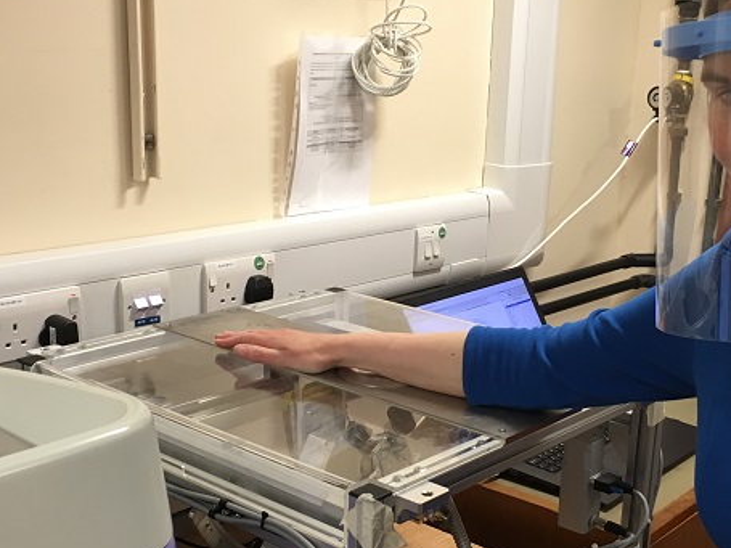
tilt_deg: -16.4
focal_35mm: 51
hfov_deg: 37.5
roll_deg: -2.4
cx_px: 384
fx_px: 1077
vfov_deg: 28.5
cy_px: 333
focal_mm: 4.15
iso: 80
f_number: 2.2
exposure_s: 1/33
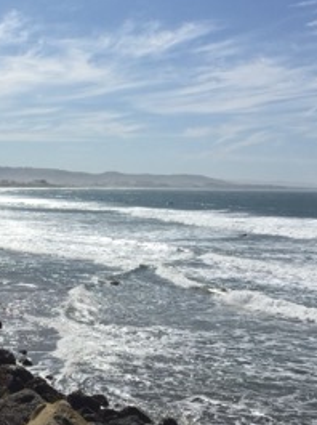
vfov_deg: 33.4
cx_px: -50
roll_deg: -1.5
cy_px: 125
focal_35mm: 57
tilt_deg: +4.7
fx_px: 698
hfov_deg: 23.7
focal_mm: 4.15
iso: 32
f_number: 2.2
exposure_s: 1/6623
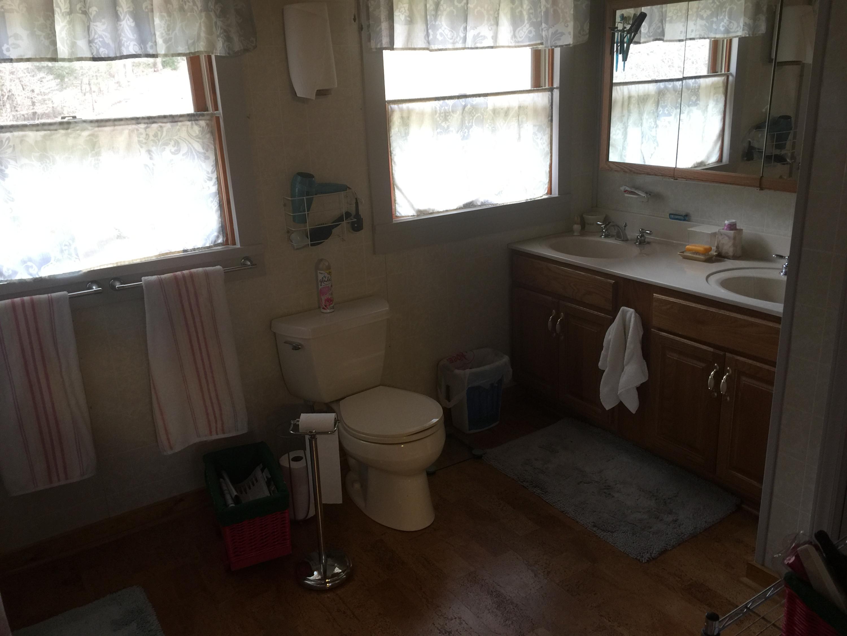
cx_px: 424
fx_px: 710
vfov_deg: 48.2
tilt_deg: -15.9
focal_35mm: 29
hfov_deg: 61.7
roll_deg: +2.6
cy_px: 318
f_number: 2.2
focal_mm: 4.15
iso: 40
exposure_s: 1/15
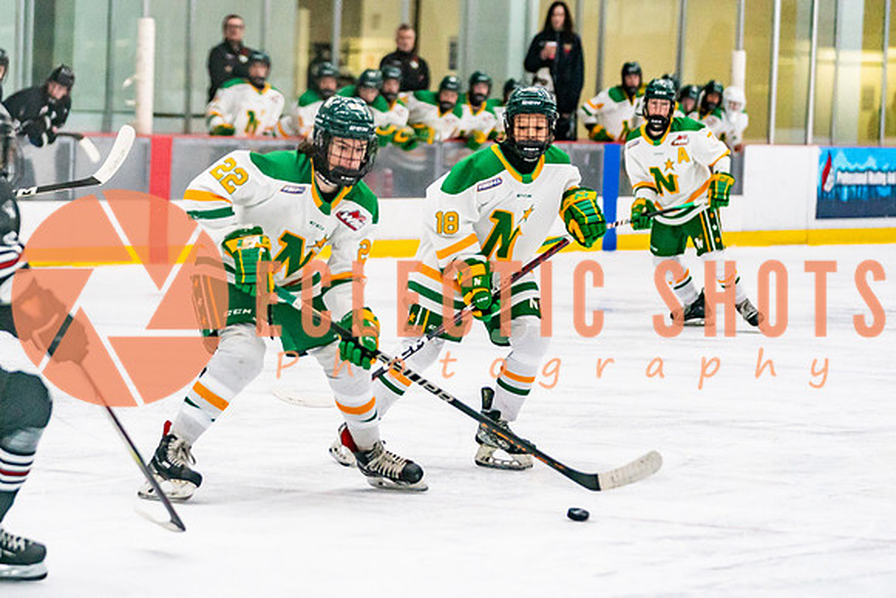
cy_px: 290
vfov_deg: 7.7
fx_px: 4460
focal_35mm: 179
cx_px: 364
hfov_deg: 11.5
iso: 3200
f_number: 2.8
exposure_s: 1/1250
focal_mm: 121
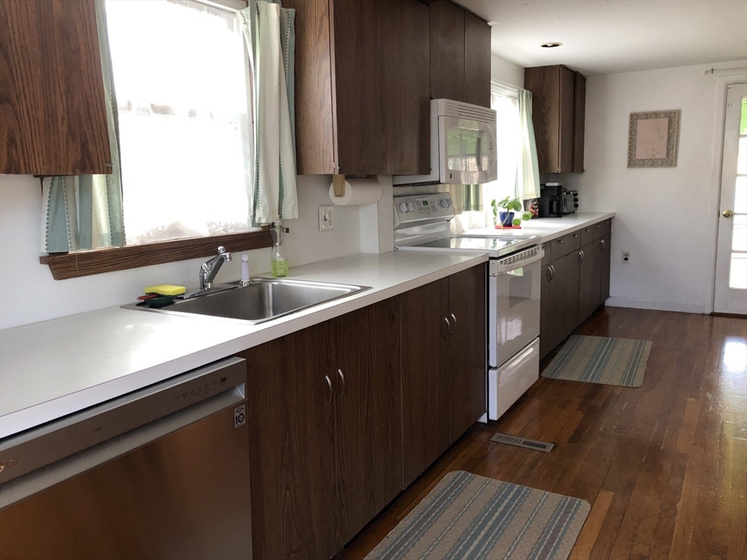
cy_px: 280
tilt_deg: -8.3
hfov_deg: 63.4
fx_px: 604
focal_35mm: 28
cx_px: 374
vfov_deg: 49.7
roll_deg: +1.8
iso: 40
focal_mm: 4
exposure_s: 1/24
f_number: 1.8
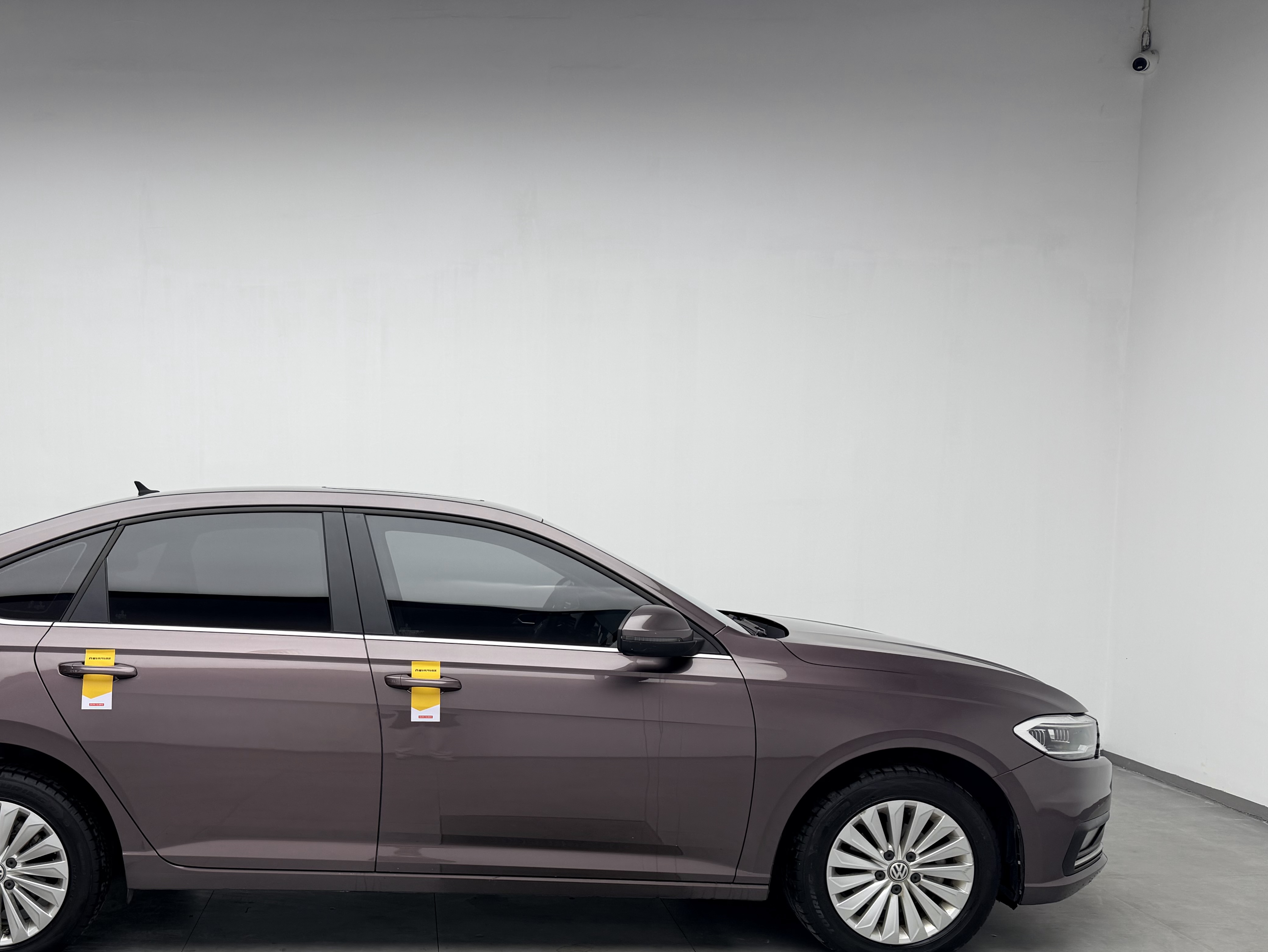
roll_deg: +0.3
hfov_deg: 54.3
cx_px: 427
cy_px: 650
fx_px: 1209
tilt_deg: -7.2
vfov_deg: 42.3
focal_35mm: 33
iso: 50
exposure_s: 1/128
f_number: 1.78
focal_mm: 6.76
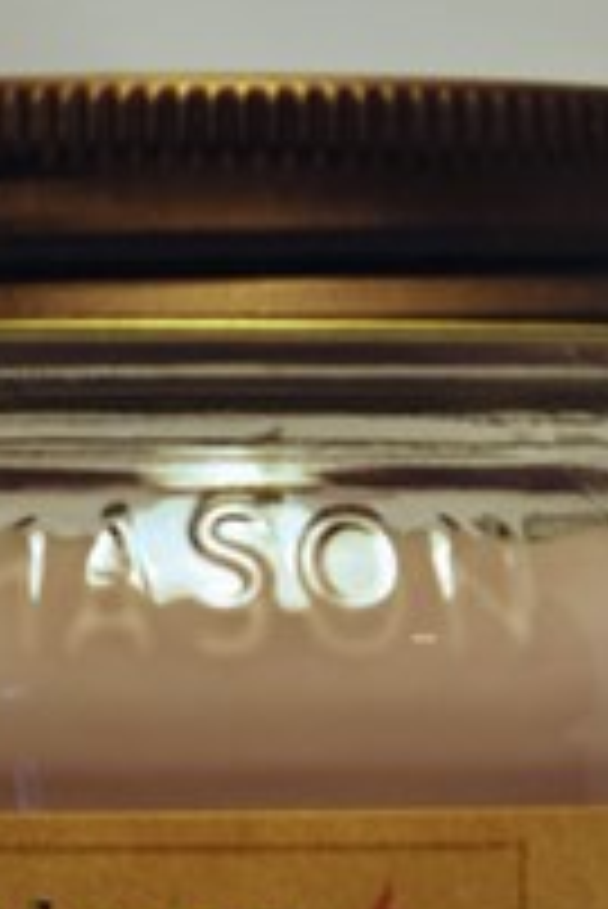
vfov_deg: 7.8
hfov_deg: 5.3
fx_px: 6615
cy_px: 1112
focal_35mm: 262
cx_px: 331
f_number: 5.6
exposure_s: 1/125
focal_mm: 55
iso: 160
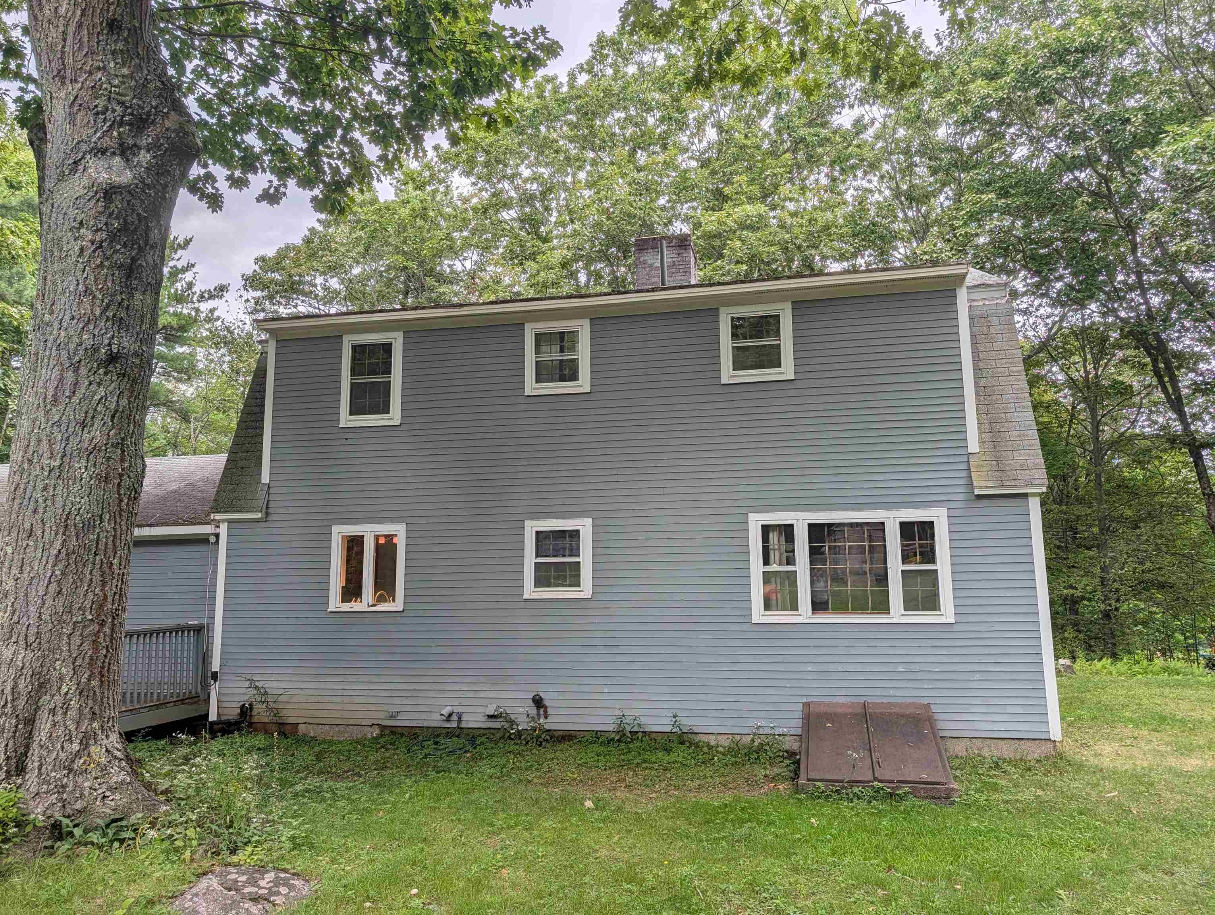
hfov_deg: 71.5
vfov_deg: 56.9
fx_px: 844
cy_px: 458
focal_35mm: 24
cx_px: 608
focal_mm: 6.9
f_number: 1.68
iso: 24
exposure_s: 1/962
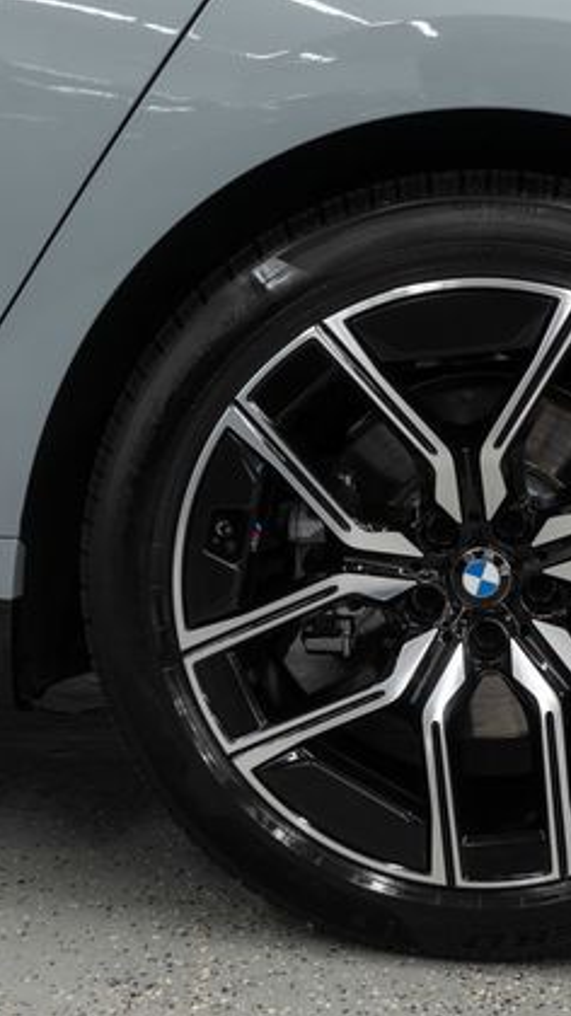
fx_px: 1805
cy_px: 512
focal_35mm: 67
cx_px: 443
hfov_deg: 17.8
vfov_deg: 31.4
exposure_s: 1/50
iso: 250
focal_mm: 28
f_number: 3.2
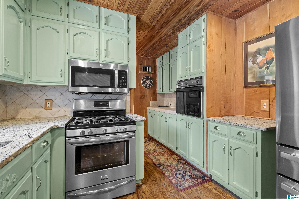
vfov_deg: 77.3
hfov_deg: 100.4
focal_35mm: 15
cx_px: 150
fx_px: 125
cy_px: 100
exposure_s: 1/1.43
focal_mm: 10
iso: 640
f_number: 7.1
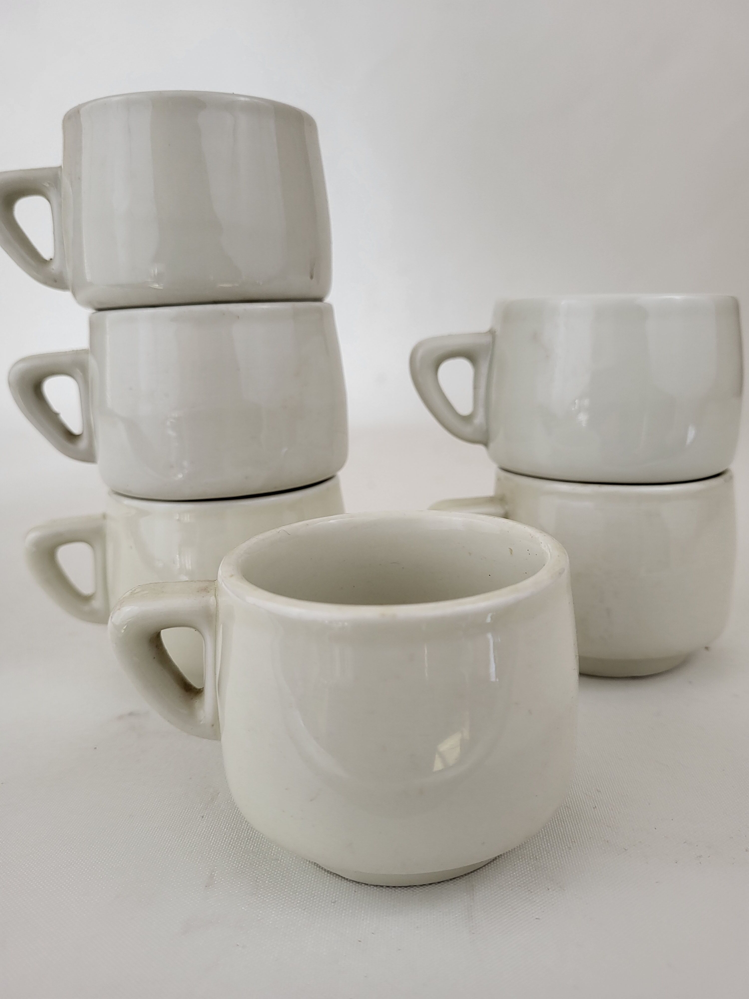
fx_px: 750
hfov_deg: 53.1
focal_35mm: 26
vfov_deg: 67.3
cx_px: 374
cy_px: 500
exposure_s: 1/100
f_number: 1.8
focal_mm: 5.4
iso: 80
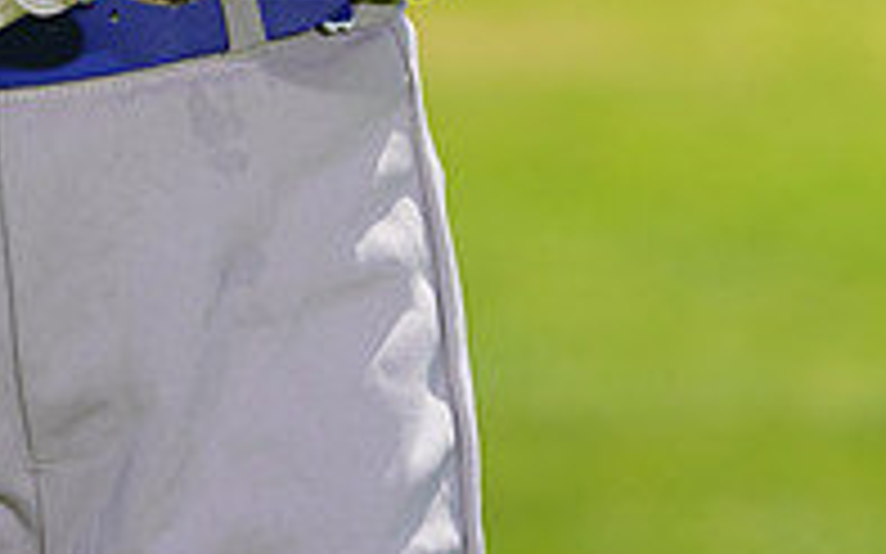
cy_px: -667
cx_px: 151
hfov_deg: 2.6
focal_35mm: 823
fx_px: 19867
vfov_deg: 1.6
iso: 100
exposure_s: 1/250
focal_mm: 274
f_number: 8
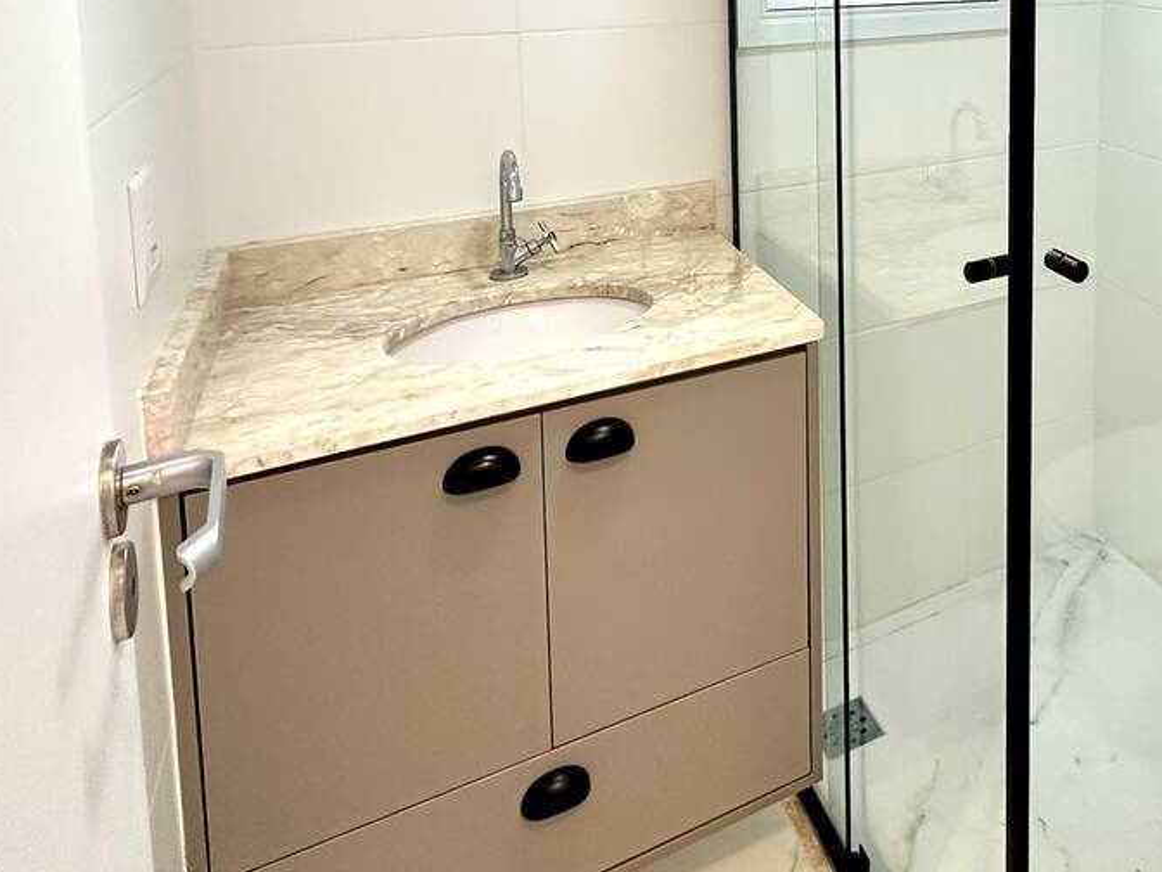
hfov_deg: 54.3
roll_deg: -0.5
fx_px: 1007
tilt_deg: -5.2
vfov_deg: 41.4
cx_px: 986
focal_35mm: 30
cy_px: 21
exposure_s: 1/60
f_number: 2.2
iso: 200
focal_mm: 2.22
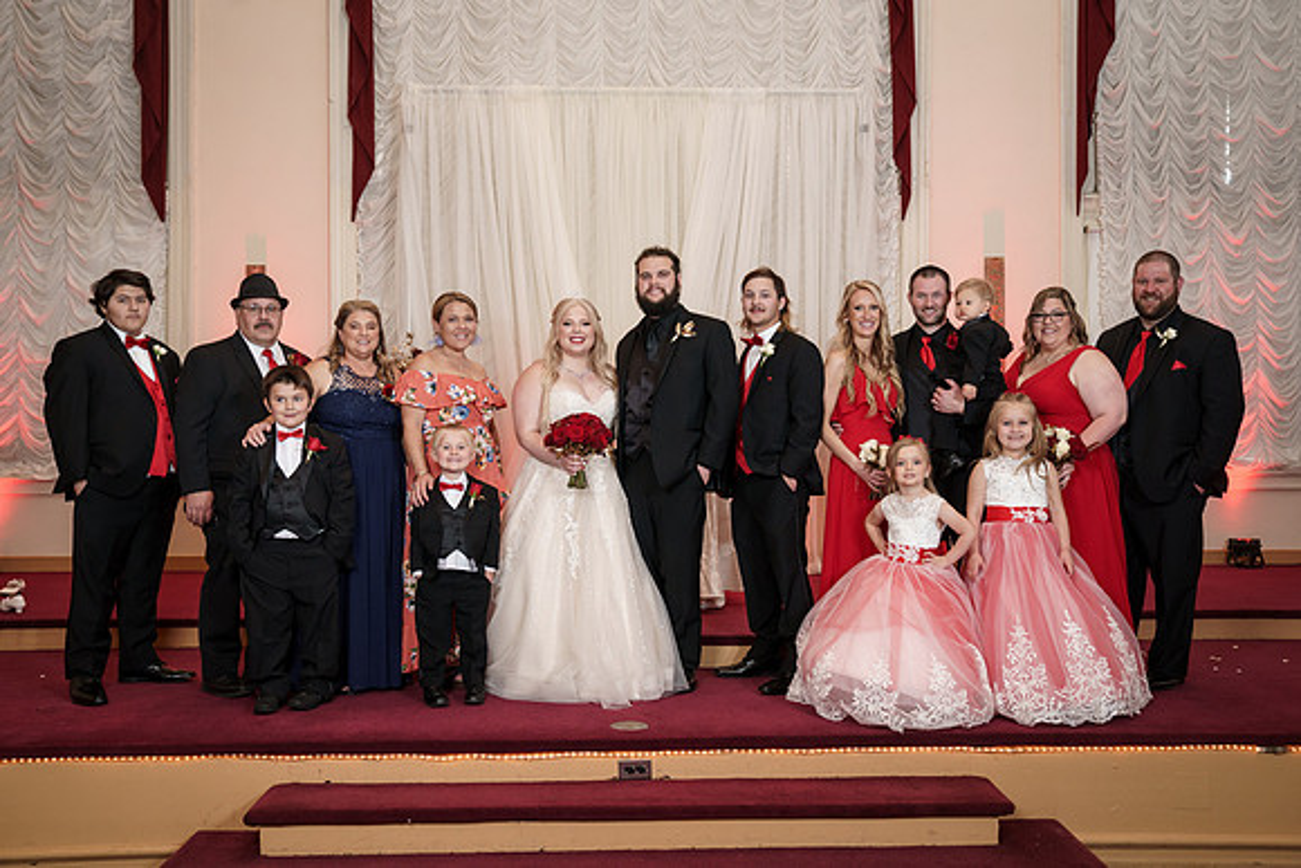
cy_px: 434
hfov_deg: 55.8
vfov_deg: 38.9
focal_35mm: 34
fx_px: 1229
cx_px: 650
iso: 2000
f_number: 4
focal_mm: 34
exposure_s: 1/160
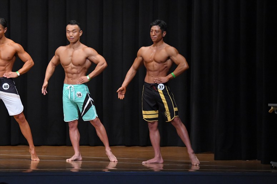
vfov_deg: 6.8
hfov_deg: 10.2
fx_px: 1554
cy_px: 92
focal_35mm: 202
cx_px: 138
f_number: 5.6
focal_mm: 135
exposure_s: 1/400
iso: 8000
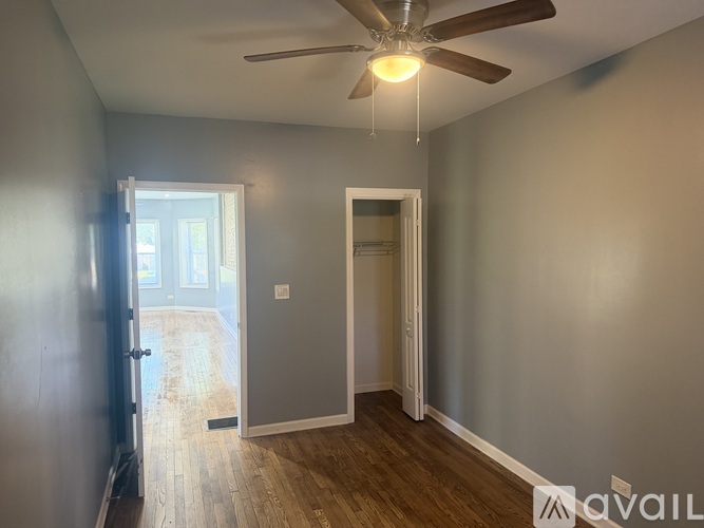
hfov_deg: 71.6
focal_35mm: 24
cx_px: 352
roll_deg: +0.6
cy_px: 264
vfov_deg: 56.8
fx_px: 488
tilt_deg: -2.4
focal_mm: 6.76
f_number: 1.78
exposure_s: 1/60
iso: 400
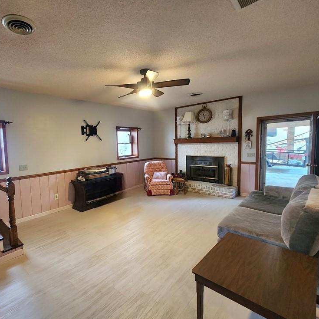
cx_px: 112
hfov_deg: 85.1
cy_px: 158
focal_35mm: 16
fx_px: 167
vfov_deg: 87.4
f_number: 2.2
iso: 320
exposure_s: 1/30
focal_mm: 2.2
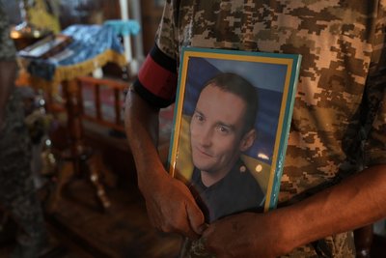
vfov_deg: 40.0
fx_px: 354
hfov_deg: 57.2
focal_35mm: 33
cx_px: 193
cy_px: 129
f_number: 2.8
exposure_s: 1/10
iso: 1000
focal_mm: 33
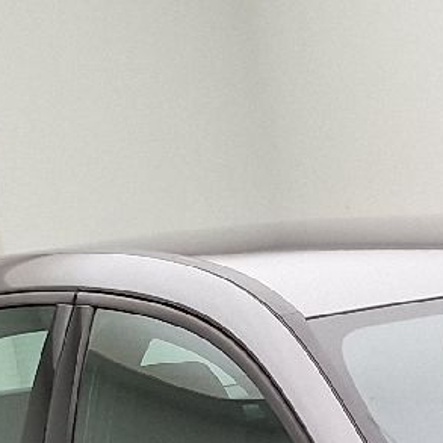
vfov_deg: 11.4
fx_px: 1926
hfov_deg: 12.2
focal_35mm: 133
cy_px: 980
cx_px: 754
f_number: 1.8
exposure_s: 1/100
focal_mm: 5.54
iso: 50
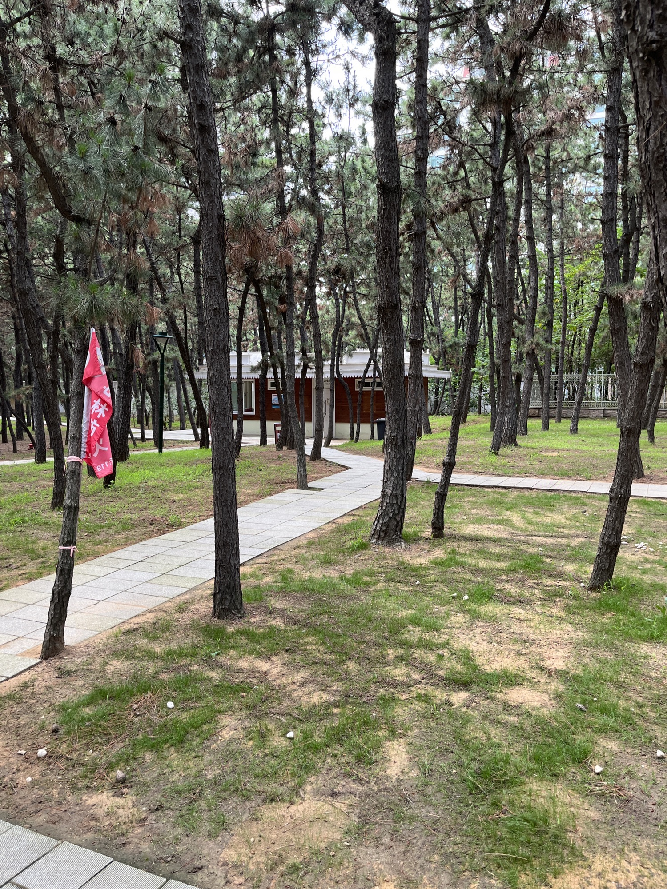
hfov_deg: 53.1
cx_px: 334
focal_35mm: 26
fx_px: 668
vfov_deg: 67.3
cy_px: 444
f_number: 1.6
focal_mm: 5.1
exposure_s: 1/175
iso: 50
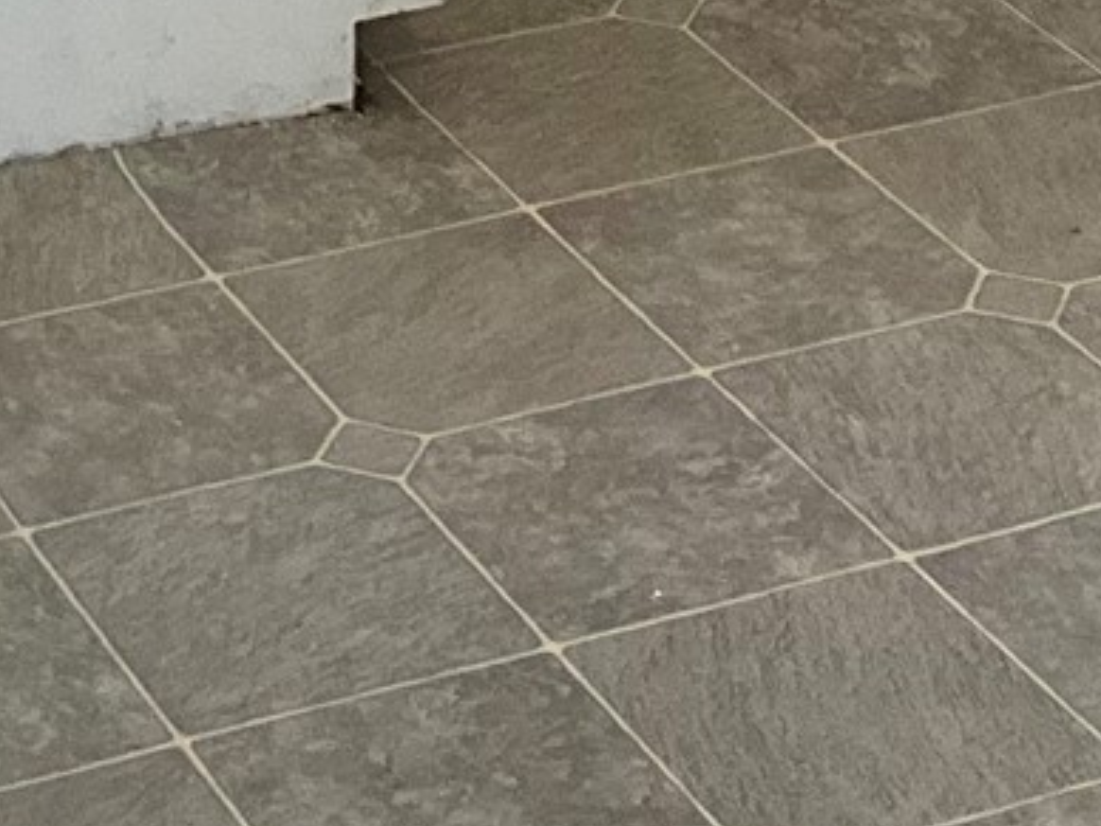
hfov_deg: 12.7
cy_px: -1311
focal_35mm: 153
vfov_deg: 8.6
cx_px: -150
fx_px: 4866
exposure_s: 1/66
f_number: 1.8
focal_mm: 3
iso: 64
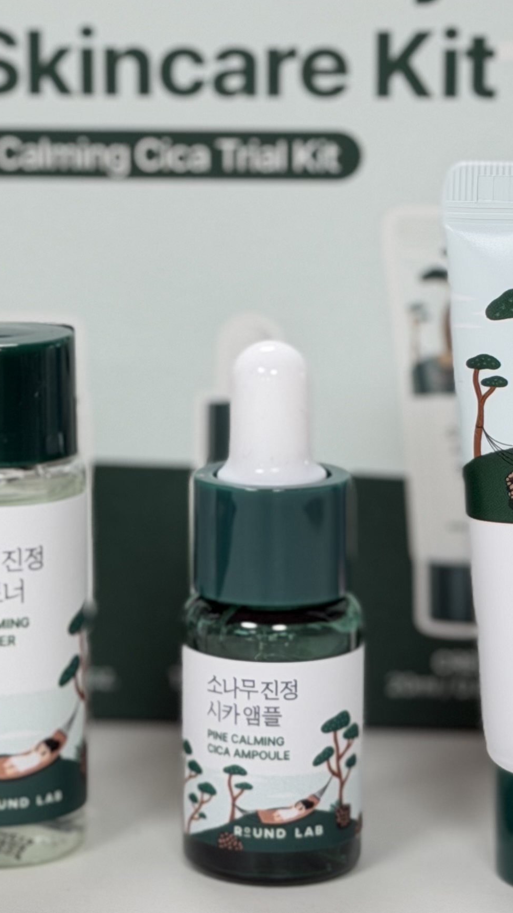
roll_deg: -0.7
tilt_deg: -7.6
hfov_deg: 10.0
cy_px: 275
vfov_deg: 17.7
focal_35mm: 121
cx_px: 173
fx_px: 2927
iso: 125
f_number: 1.78
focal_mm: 6.76
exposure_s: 1/101
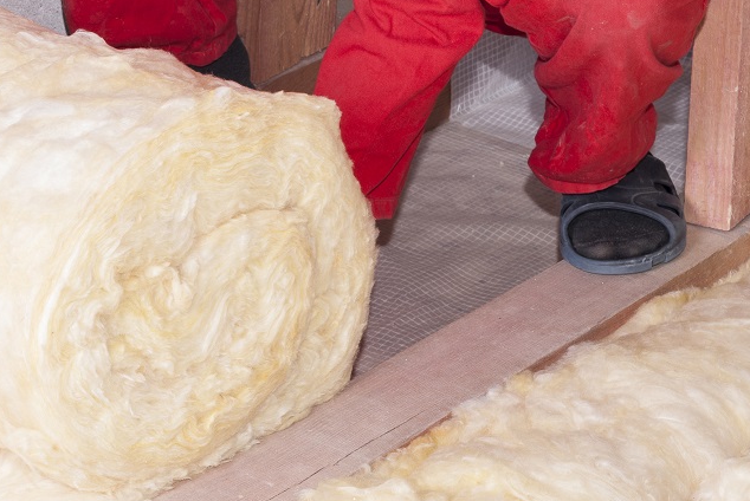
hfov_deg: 14.4
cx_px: 182
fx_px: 2961
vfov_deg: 9.7
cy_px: 239
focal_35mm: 142
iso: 100
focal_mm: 50
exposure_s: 1/15
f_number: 10
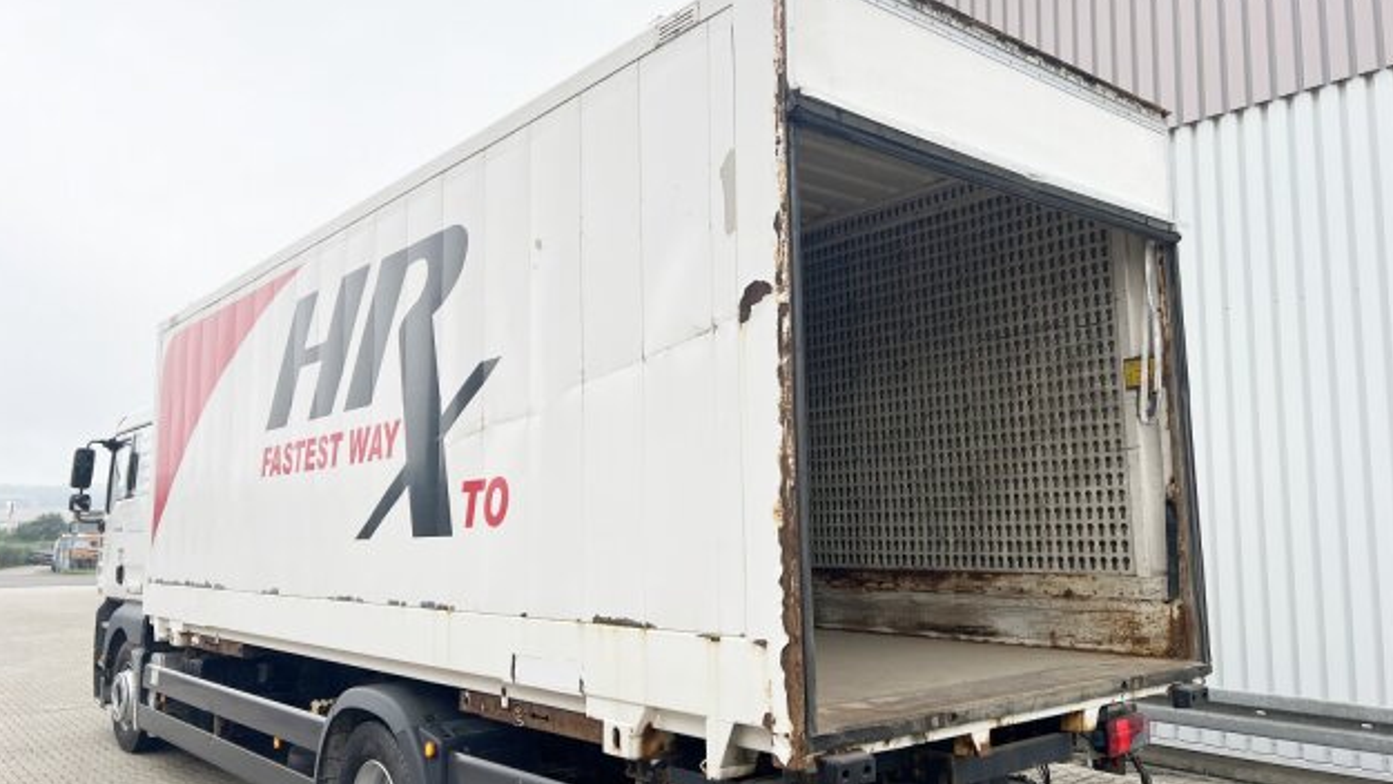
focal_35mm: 29
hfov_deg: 66.0
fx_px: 1071
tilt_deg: +9.3
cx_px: 702
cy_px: 376
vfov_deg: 40.2
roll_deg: -0.6
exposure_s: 1/1079
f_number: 1.5
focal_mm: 5.7
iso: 50
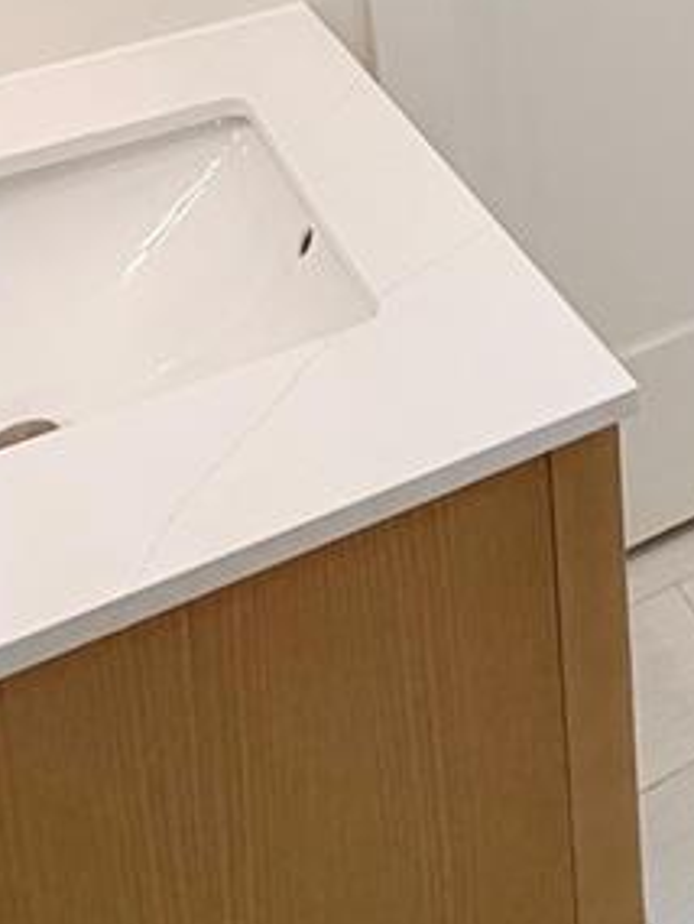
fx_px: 1576
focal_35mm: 59
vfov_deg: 25.5
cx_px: 746
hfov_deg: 23.4
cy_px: -425
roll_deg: +3.3
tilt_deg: -4.6
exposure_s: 1/120
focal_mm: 2.22
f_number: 2.2
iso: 50
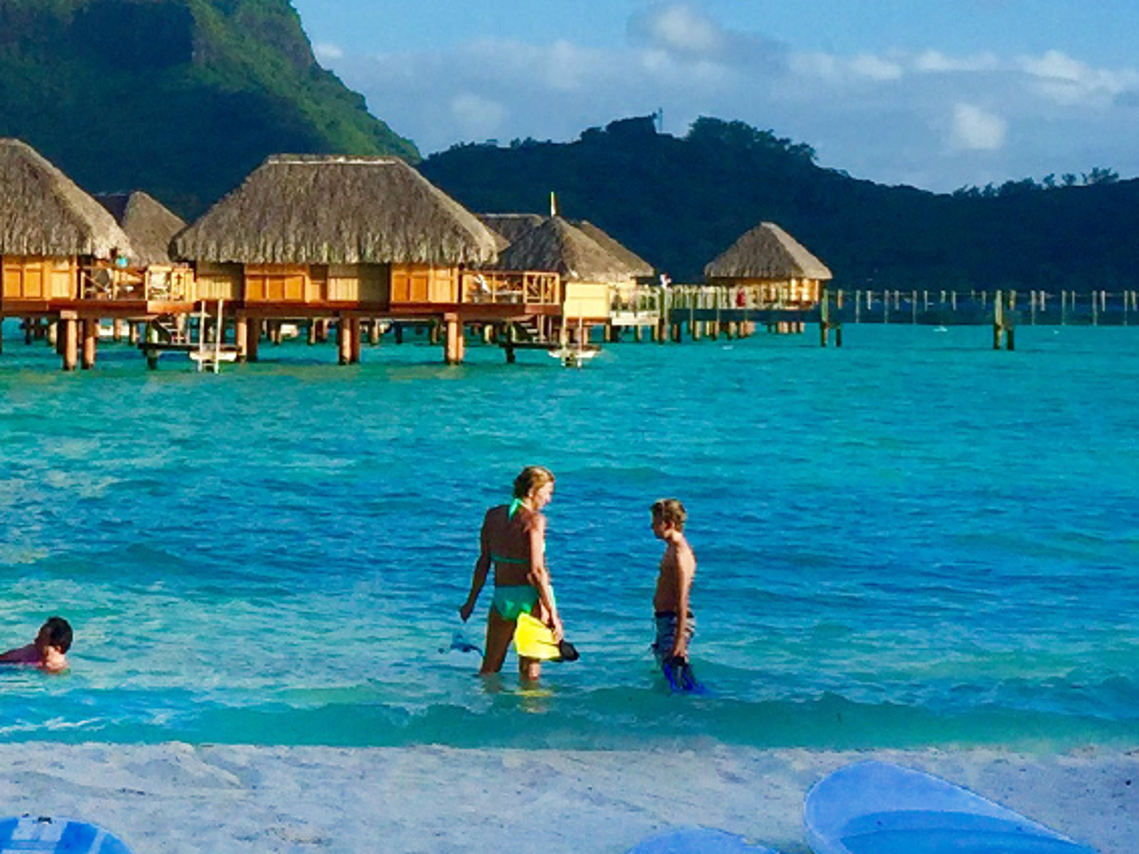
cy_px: 184
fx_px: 2369
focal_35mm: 72
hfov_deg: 25.5
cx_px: -38
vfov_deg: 20.2
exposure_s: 1/1721
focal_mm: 4.15
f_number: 2.2
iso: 32
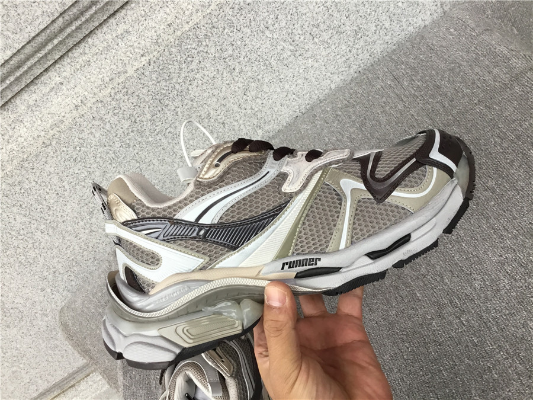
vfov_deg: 45.4
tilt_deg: -42.6
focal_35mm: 31
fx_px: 477
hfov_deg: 58.4
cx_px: 266
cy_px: 200
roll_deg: +43.6
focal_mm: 3.3
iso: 25
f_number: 2.4
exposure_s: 1/33
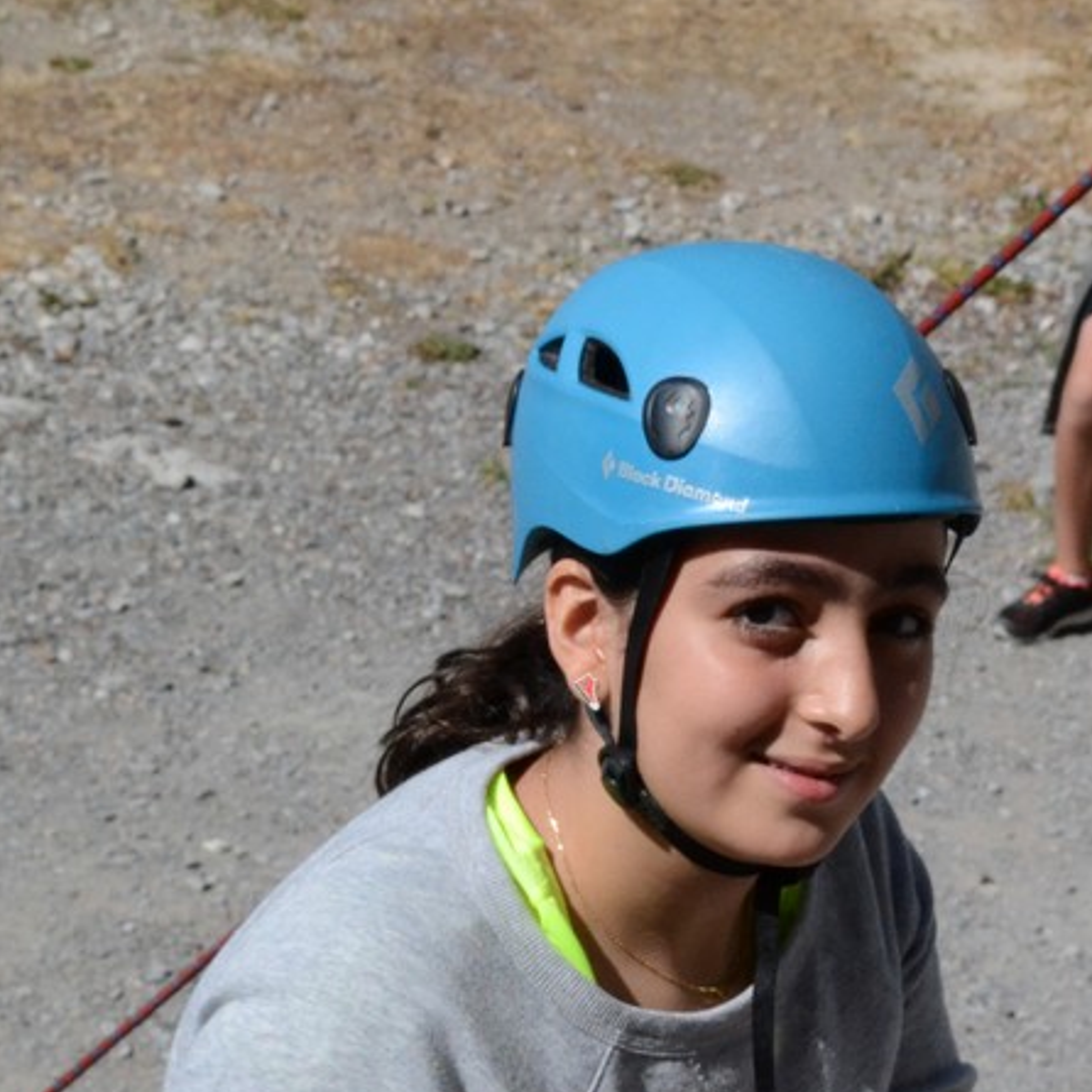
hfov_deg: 10.8
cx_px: 798
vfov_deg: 10.8
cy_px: 748
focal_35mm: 161
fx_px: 5745
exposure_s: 1/1250
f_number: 18
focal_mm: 55
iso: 1600
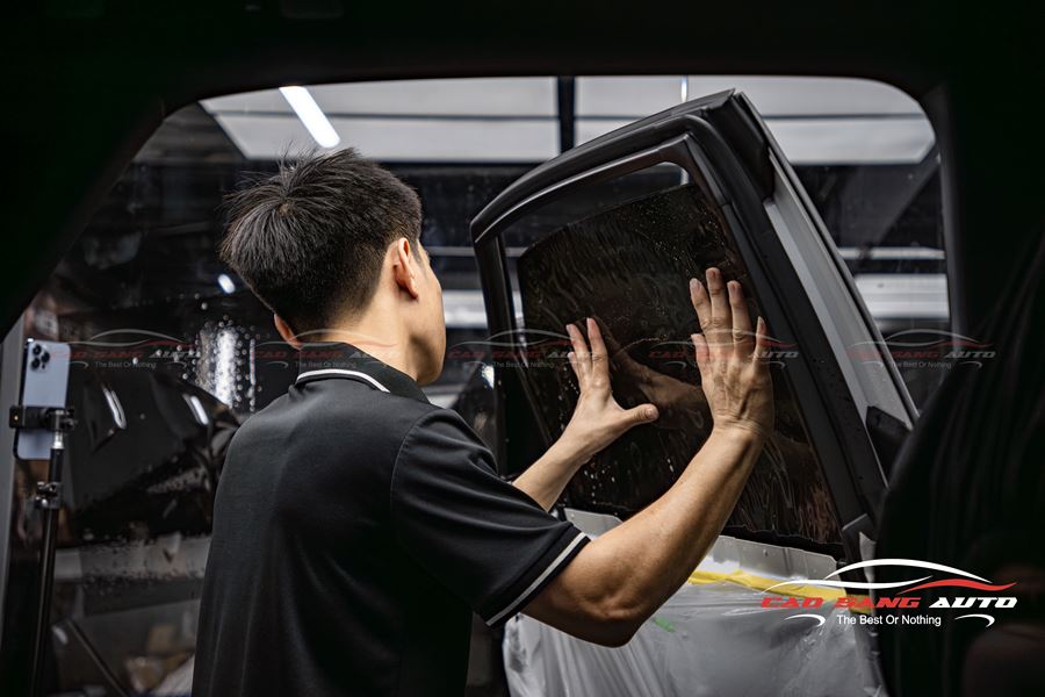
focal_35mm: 55
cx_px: 522
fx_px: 1607
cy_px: 348
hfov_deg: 36.0
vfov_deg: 24.5
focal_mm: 36.9
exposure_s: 1/400
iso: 500
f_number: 2.8
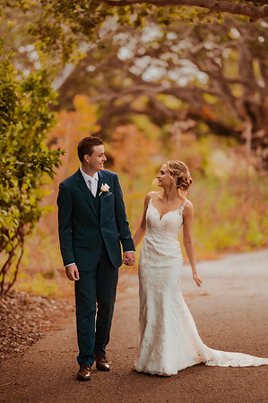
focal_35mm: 135
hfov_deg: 10.1
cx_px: 134
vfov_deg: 15.2
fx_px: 1511
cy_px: 202
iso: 320
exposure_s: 1/1000
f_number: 1.8
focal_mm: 135
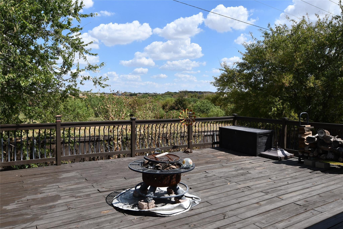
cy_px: 114
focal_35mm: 28
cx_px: 172
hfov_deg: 65.5
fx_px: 267
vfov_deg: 46.4
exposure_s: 1/320
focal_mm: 14
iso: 125
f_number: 9
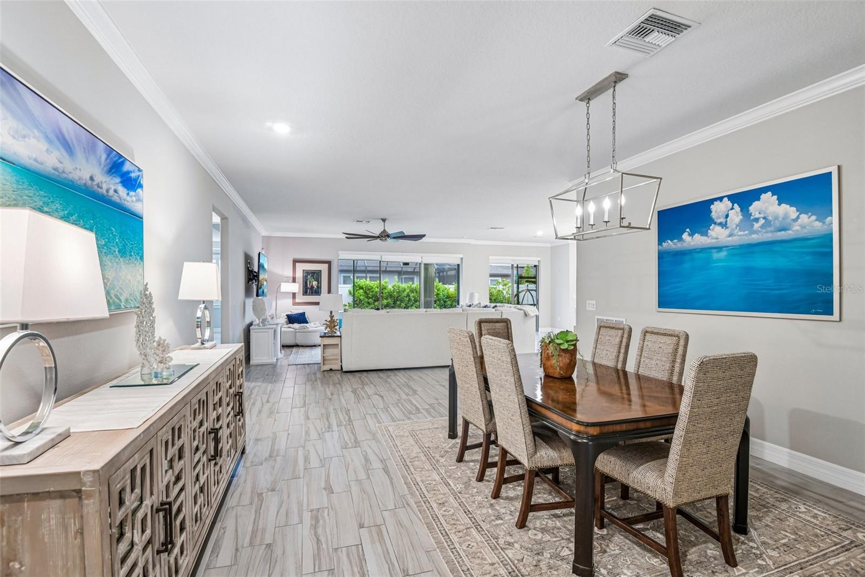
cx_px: 432
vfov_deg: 73.7
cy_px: 288
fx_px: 384
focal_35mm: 16
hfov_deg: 96.7
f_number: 8
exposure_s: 1/6
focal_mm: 16
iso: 400
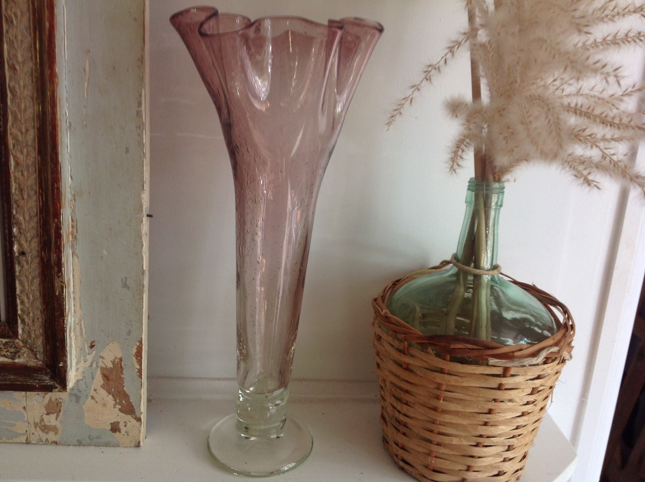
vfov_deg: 40.6
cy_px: 241
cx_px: 322
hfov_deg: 52.7
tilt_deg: -17.1
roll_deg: -3.2
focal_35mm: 35
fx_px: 651
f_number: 2.4
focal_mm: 4.28
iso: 64
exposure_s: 1/15
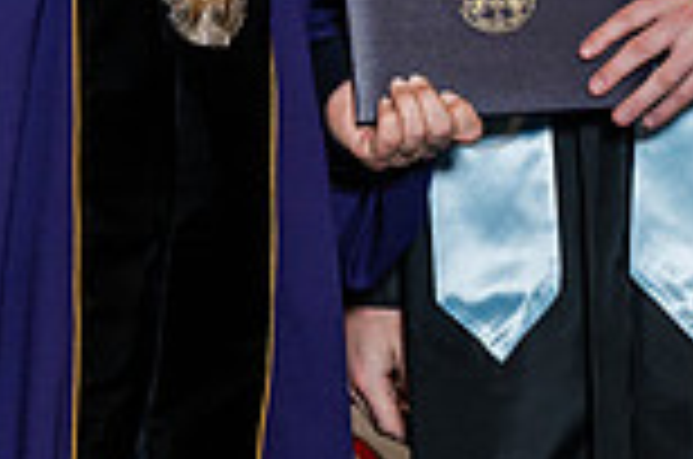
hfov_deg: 8.1
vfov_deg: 5.4
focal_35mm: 253
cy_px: -191
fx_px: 4860
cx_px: 76
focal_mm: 67
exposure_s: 1/200
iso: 1250
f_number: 5
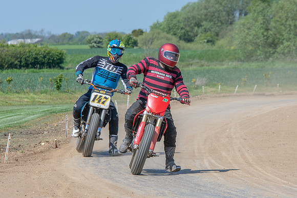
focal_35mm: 340
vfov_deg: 4.0
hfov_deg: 6.1
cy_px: 112
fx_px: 2805
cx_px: 180
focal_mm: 185
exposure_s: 1/160
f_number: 8
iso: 100
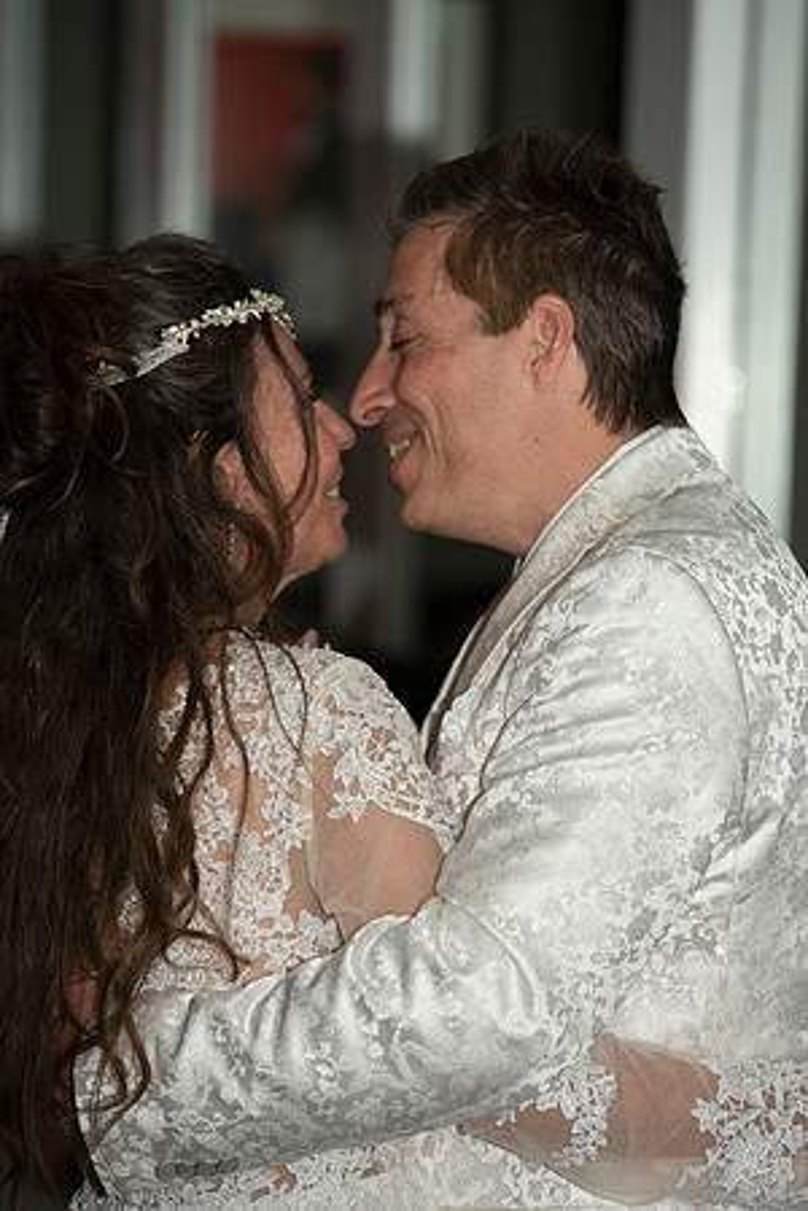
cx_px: 404
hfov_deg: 7.4
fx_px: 6228
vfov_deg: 11.1
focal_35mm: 185
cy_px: 606
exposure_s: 1/200
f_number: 4.5
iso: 100
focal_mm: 185
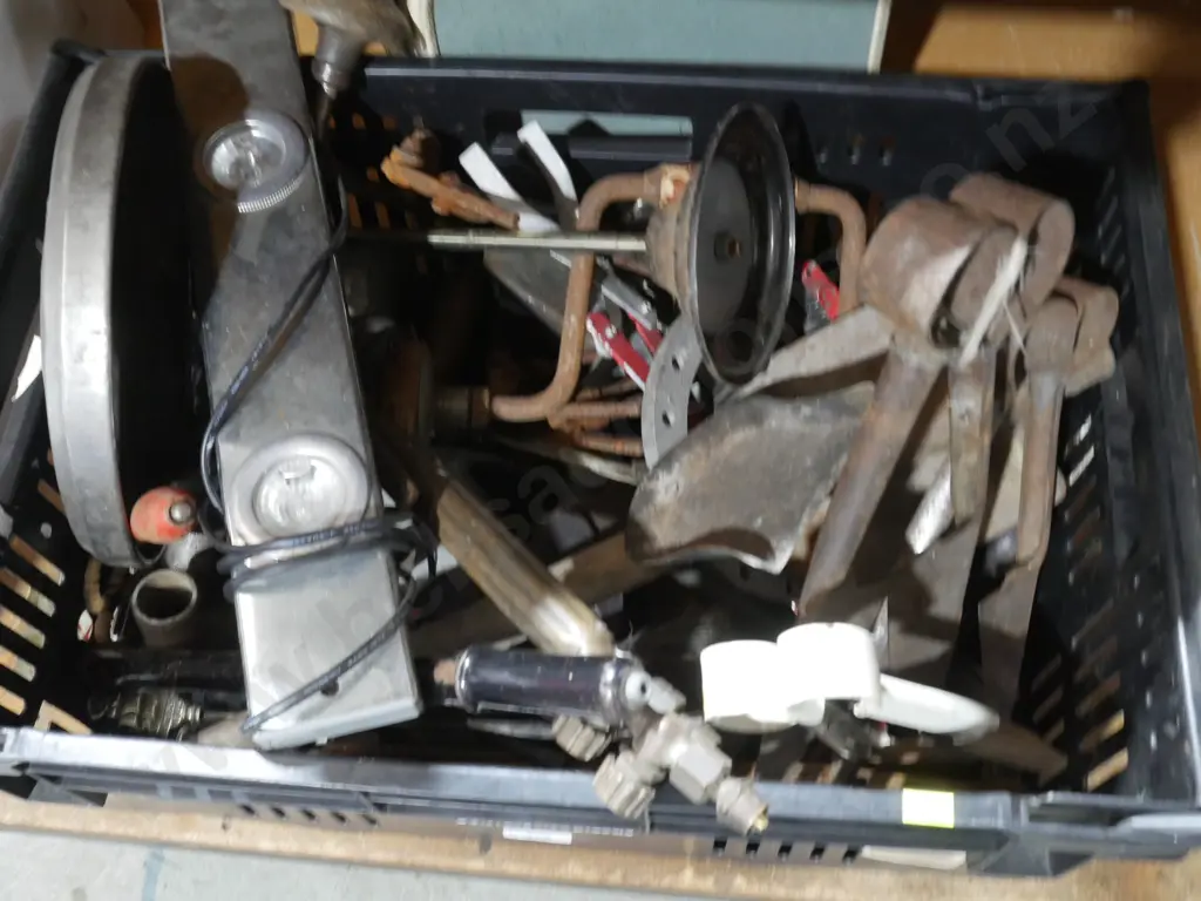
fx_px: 1318
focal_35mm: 38
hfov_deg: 49.0
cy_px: 450
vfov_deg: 37.7
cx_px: 600
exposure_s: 1/15
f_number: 7.1
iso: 3200
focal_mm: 19
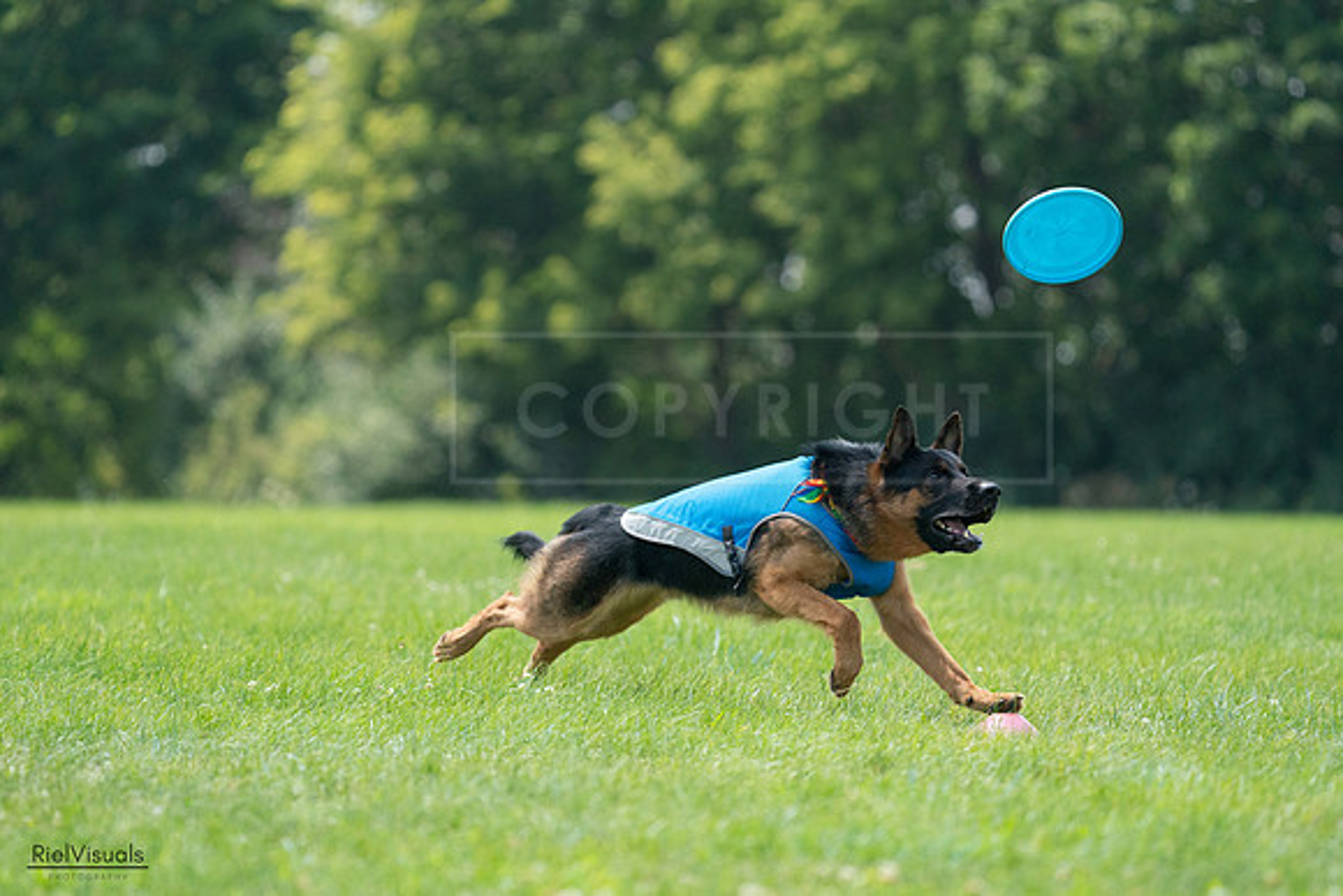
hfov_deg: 6.5
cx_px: 672
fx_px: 11865
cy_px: 448
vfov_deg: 4.3
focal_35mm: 318
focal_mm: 318
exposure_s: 1/4000
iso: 2500
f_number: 6.3
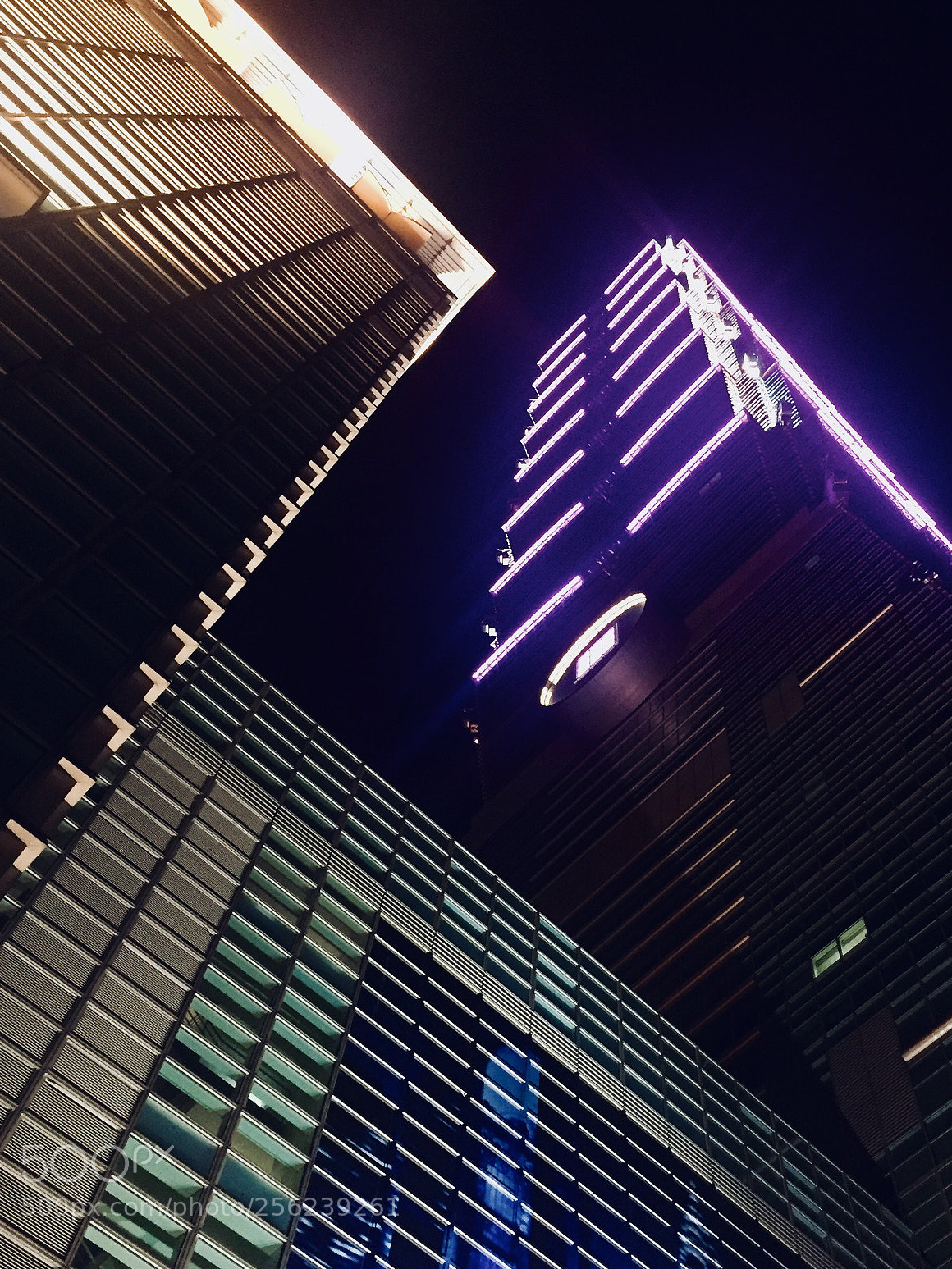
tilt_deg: +67.6
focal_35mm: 30
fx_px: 1100
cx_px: 463
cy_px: 615
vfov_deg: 60.0
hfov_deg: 46.8
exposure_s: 1/15
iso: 250
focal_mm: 4.15
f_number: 2.2
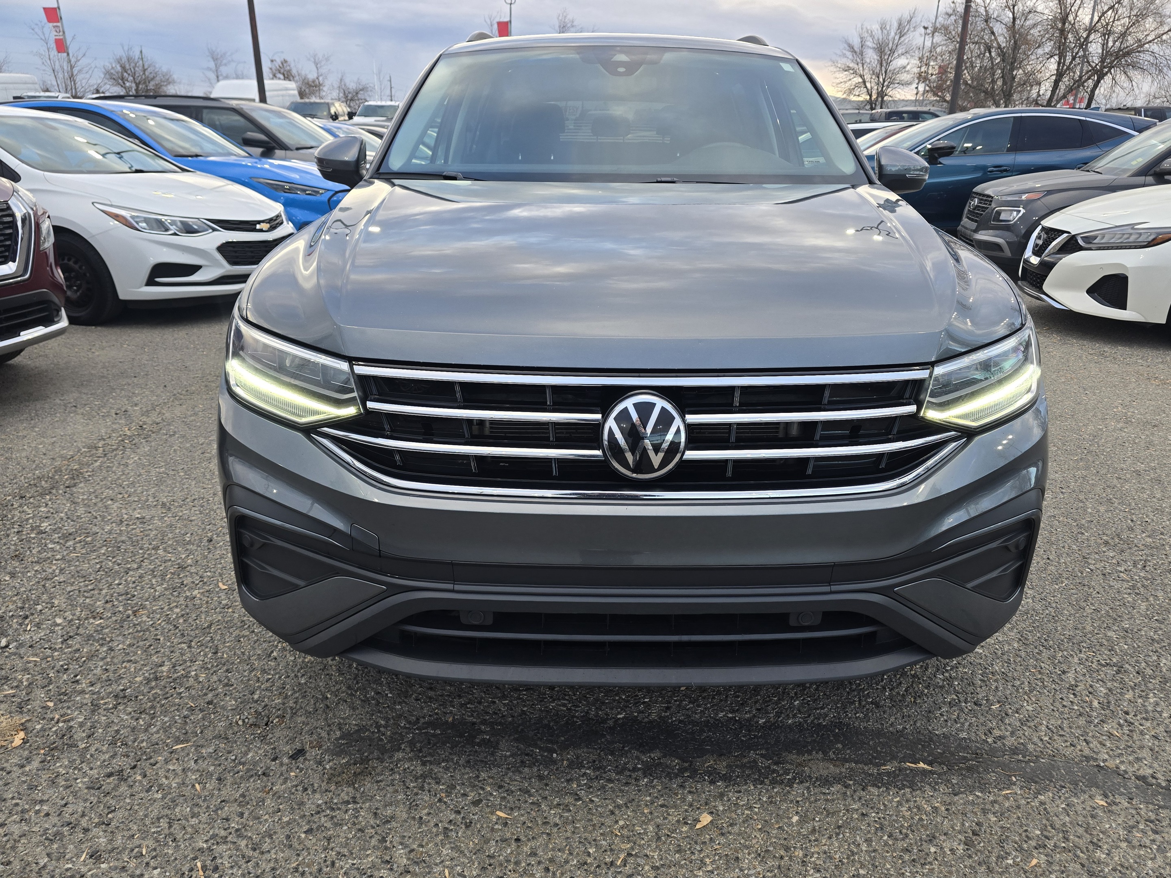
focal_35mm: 23
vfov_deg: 58.9
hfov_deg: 73.9
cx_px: 586
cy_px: 439
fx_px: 778
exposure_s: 1/180
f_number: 1.7
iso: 100
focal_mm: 6.3
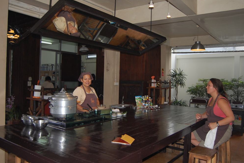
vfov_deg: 42.4
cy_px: 80
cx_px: 126
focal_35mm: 31
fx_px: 210
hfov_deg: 60.3
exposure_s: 1/60
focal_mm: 20
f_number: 3.8
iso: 400
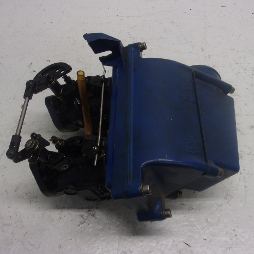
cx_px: 129
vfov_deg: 48.4
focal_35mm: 34
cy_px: 124
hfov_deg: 48.4
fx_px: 282
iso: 88
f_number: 3.9
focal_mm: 5.1
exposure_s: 1/34
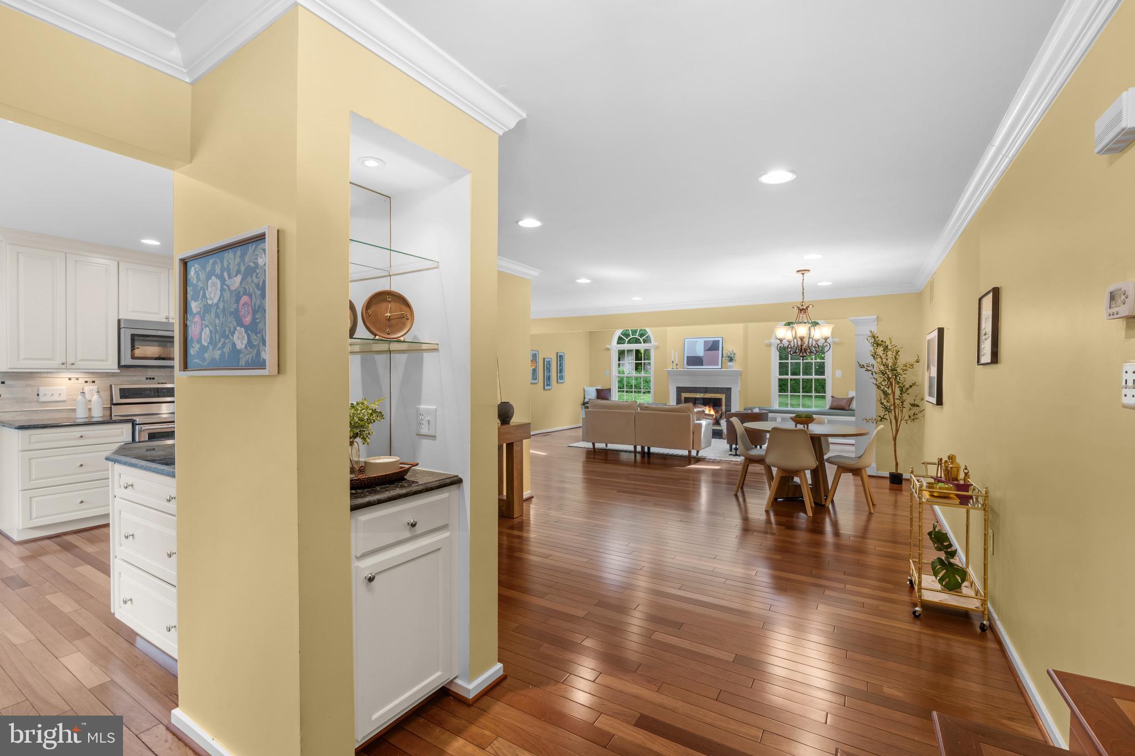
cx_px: 568
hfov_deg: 96.7
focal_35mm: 16
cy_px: 378
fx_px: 504
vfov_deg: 73.7
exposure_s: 1/1.25
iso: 100
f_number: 9
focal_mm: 16
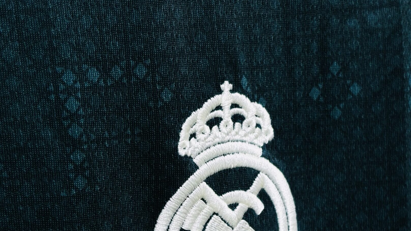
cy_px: 227
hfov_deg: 23.7
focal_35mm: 90
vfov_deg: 13.3
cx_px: 203
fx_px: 981
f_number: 1.6
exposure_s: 1/50
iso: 64
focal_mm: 5.96
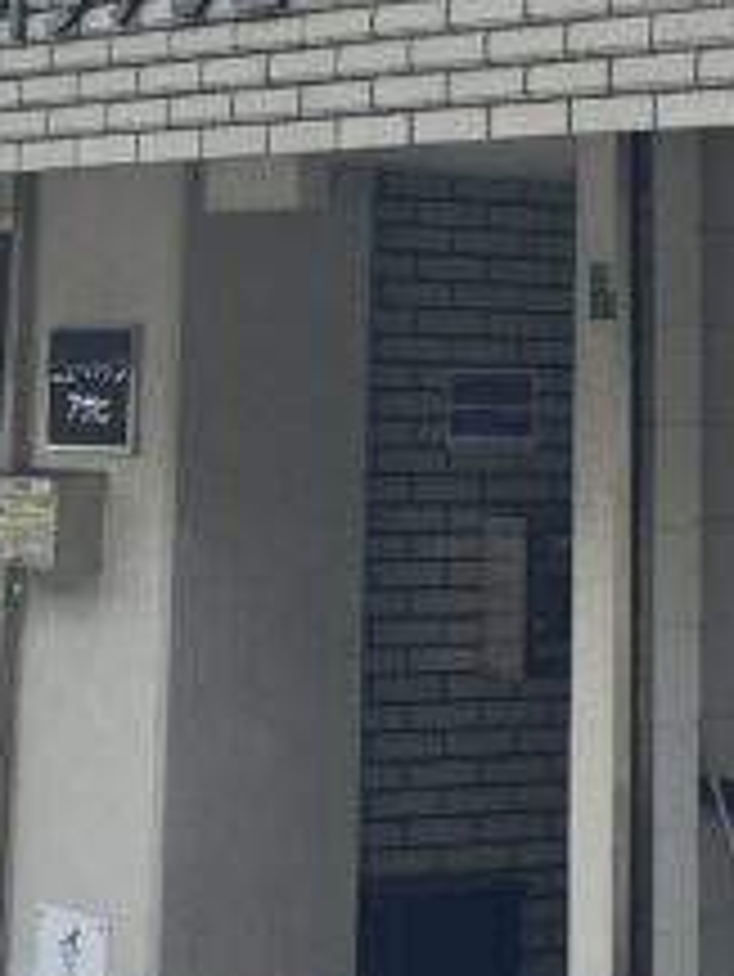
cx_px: 455
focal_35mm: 132
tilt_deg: +13.8
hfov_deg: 11.2
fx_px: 3728
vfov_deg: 14.0
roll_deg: -1.5
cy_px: -468
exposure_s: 1/1279
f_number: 1.8
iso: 32
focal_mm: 3.99
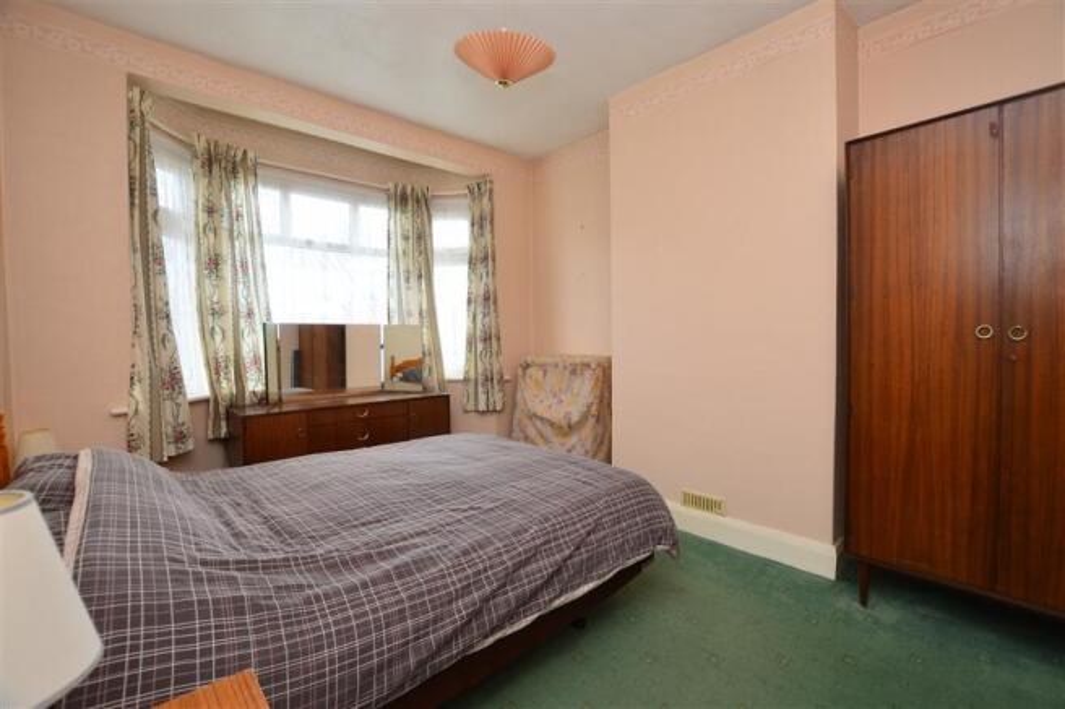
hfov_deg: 100.4
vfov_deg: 77.3
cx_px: 532
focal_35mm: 15
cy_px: 354
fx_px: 444
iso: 200
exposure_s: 1/60
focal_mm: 10
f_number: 5
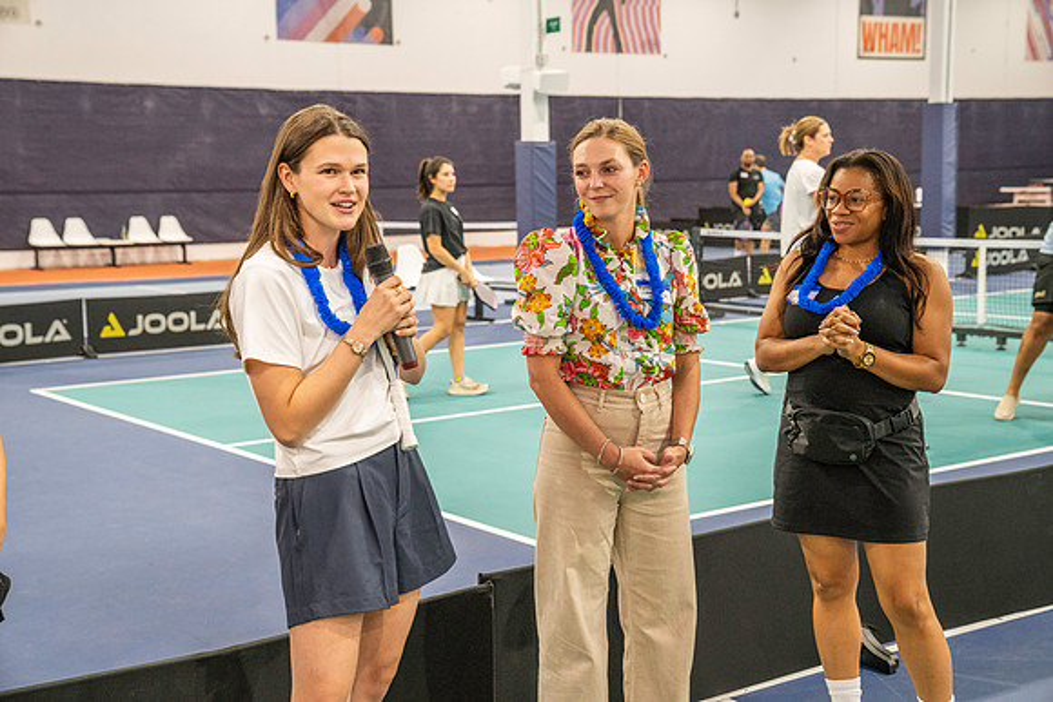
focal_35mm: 52
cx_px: 526
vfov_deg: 26.0
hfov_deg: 38.2
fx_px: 1521
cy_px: 351
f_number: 4.5
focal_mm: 52
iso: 3200
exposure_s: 1/200
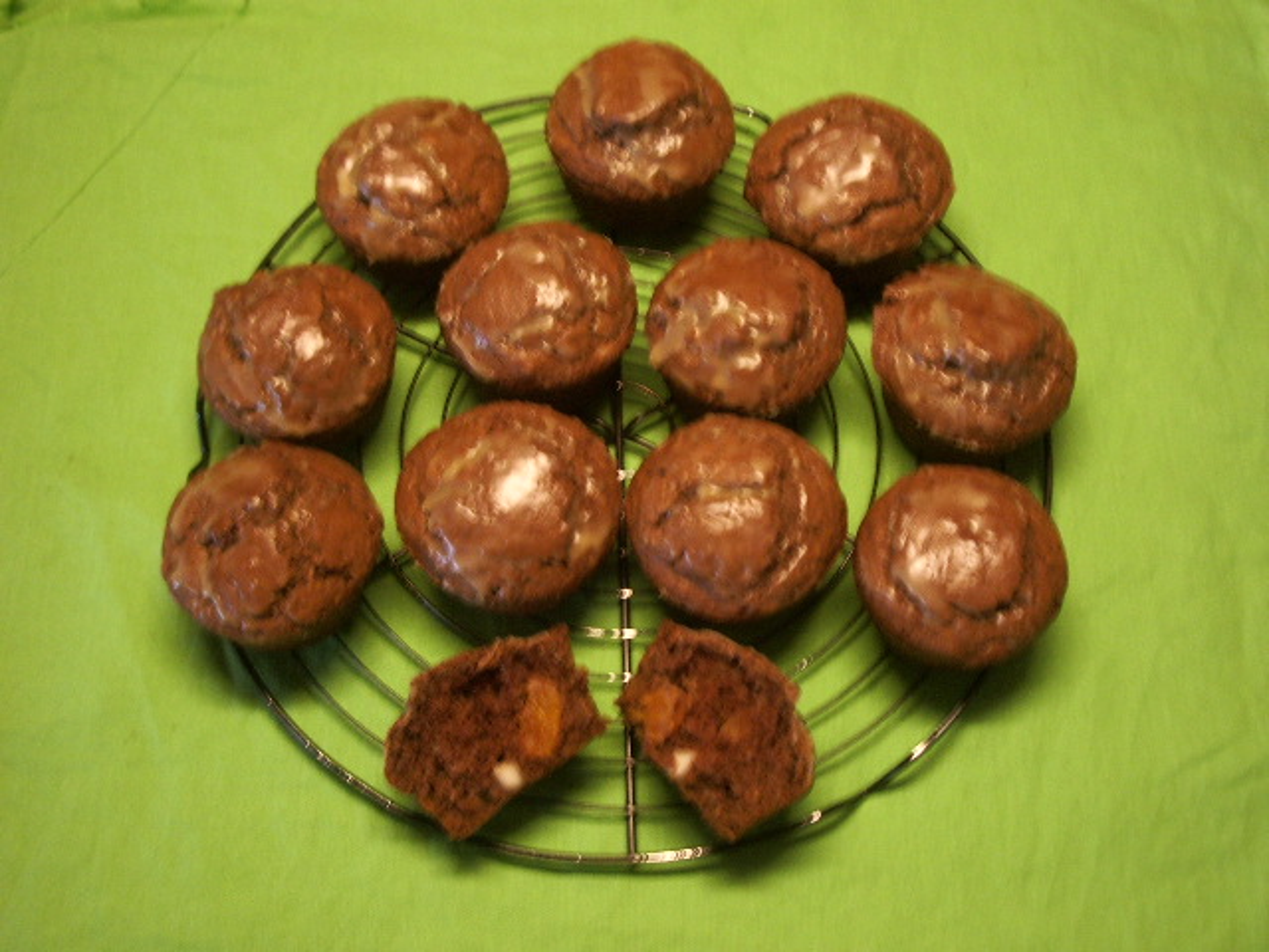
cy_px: 476
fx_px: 1503
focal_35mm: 41
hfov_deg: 45.8
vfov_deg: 35.1
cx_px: 634
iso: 200
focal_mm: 6.8
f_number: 2.8
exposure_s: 1/15
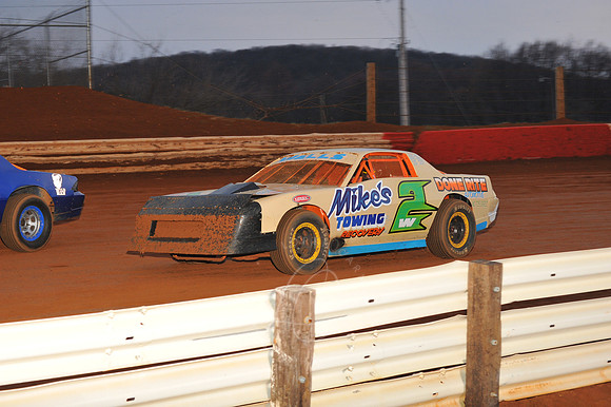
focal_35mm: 80
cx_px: 306
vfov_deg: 17.0
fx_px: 1357
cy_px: 204
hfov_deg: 25.4
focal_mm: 80
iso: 1250
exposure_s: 1/320
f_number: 7.1
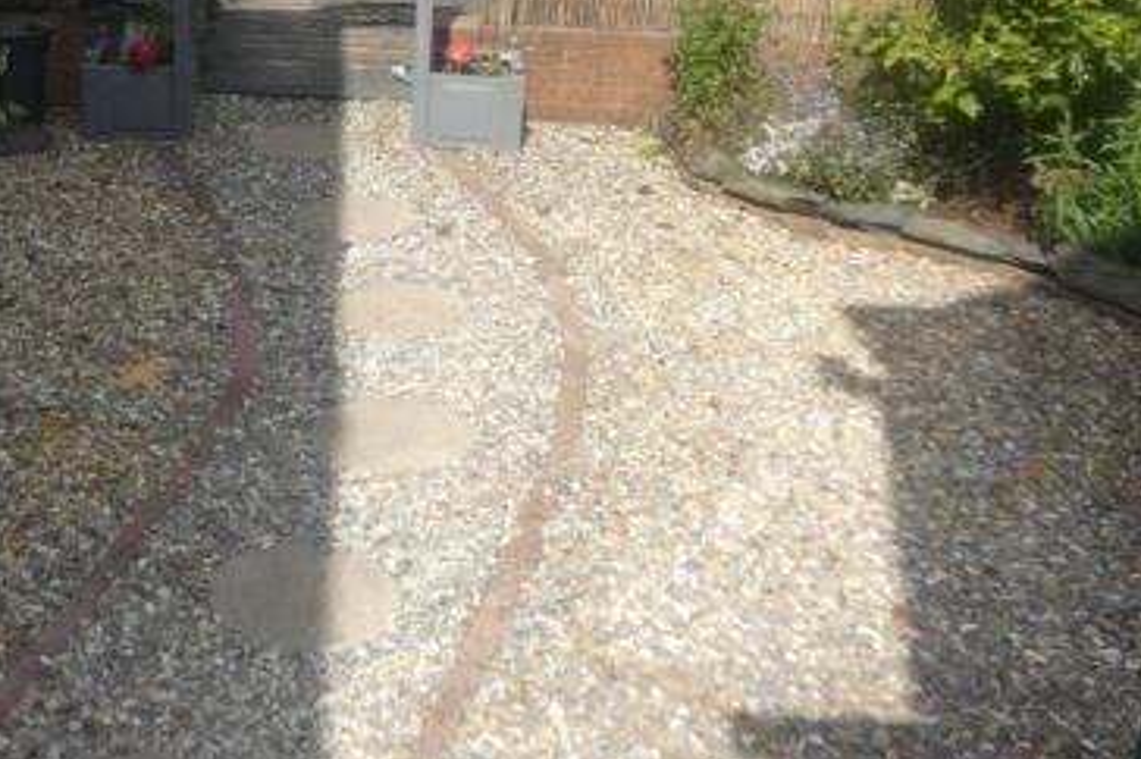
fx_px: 1742
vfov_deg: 24.2
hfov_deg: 35.3
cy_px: 158
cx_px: 252
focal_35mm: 55
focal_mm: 6
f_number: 3.4
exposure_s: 1/1000
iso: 80
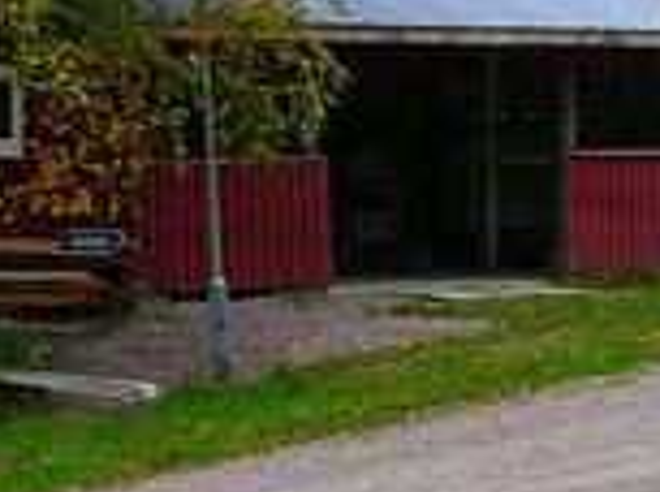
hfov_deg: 7.2
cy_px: 164
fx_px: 4470
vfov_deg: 6.3
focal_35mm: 235
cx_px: 2191
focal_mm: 5.2
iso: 80
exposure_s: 1/100
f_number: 2.8
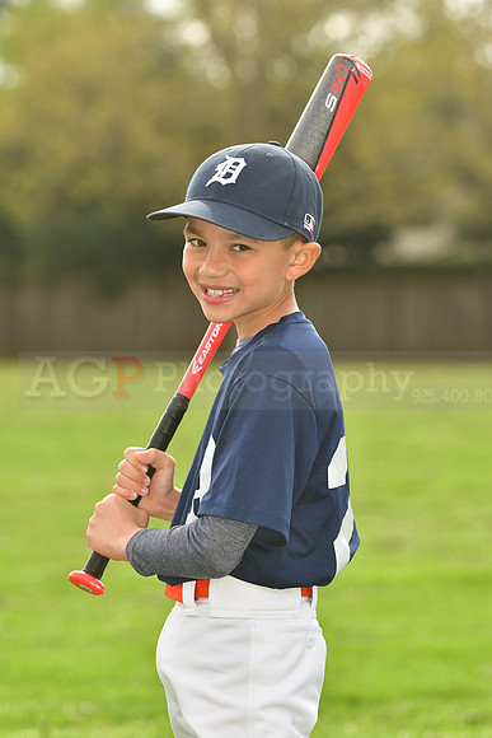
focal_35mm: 225
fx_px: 4609
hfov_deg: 6.1
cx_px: 246
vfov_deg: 9.1
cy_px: 369
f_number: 5
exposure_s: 1/500
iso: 200
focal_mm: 150
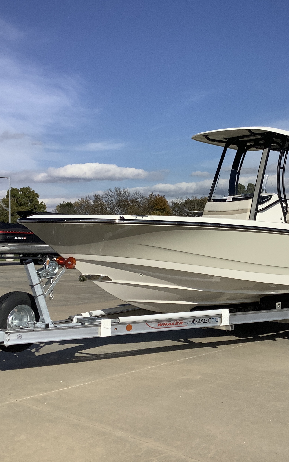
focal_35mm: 44
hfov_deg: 28.7
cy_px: 230
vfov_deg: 45.3
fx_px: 554
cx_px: 226
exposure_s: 1/2915
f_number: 2.4
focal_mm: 3.3
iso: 25
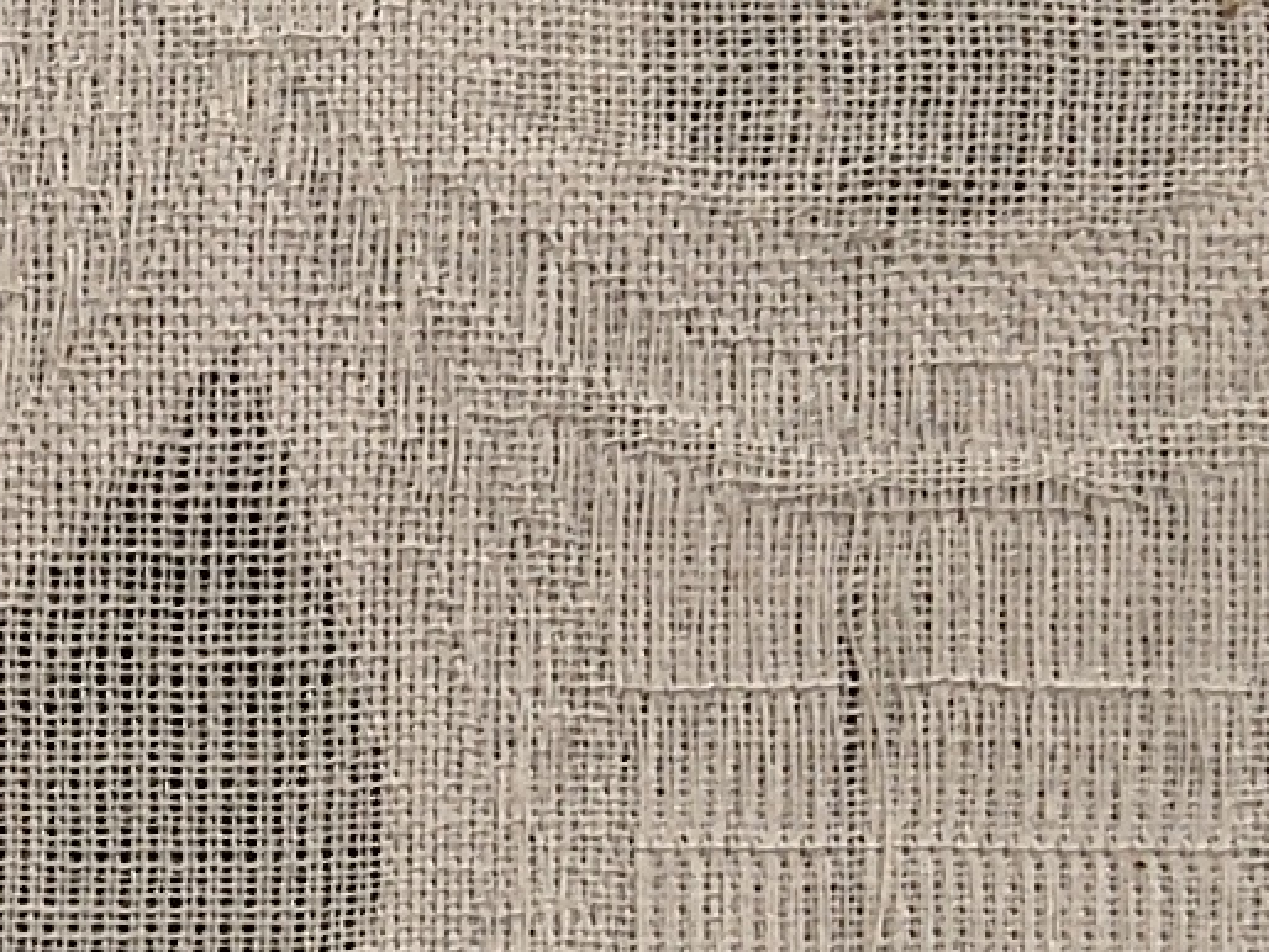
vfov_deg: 8.7
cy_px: 1618
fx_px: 6052
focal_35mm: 165
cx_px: -1341
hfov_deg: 10.8
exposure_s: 1/100
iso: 64
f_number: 2
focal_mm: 2.78
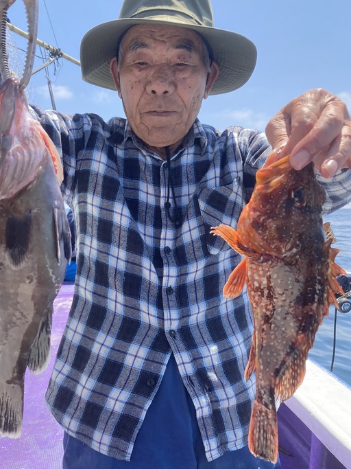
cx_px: 145
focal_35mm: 35
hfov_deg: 40.5
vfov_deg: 52.6
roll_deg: -0.1
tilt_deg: -5.2
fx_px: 473
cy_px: 247
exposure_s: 1/873
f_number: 1.8
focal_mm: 3.99
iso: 20
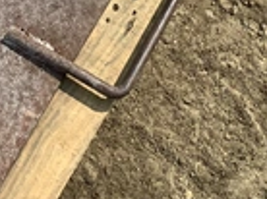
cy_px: -12
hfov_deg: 20.9
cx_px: -15
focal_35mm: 90
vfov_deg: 16.0
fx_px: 693
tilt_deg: -74.0
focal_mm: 3.3
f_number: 2.4
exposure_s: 1/1508
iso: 25
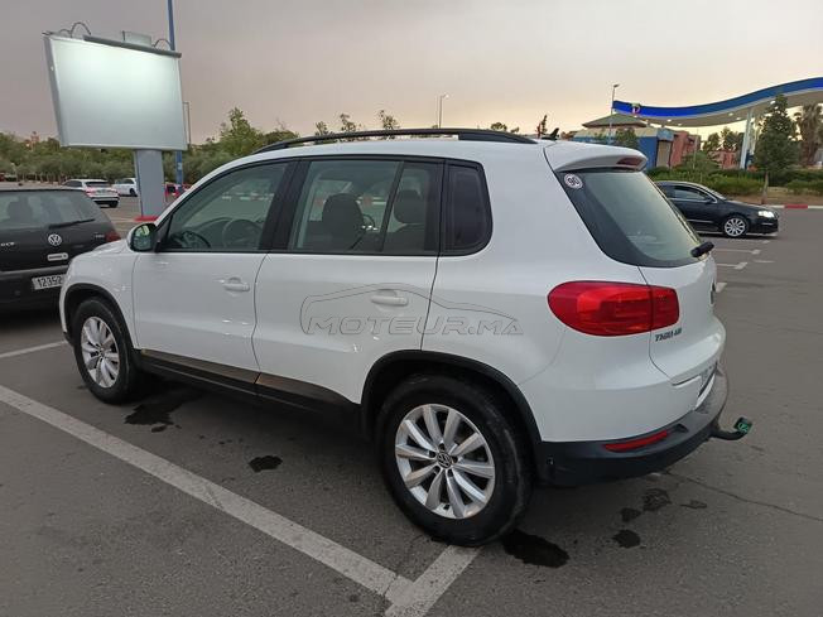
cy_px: 308
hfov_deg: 71.6
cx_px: 412
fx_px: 571
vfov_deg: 56.8
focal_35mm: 24
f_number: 1.75
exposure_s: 1/50
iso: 714
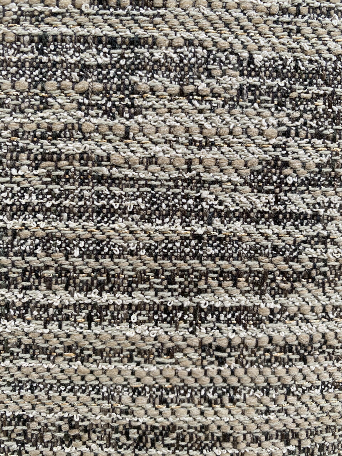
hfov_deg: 53.1
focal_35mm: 26
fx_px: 343
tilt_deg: -26.5
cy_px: 228
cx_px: 171
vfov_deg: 67.3
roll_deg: -2.1
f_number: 1.8
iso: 80
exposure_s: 1/122
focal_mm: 4.25
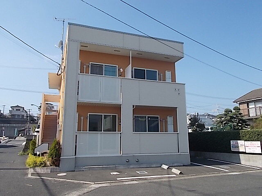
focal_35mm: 30
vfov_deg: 46.8
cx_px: 131
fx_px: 227
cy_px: 98
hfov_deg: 60.0
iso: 80
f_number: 8.6
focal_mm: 5.3
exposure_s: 1/100
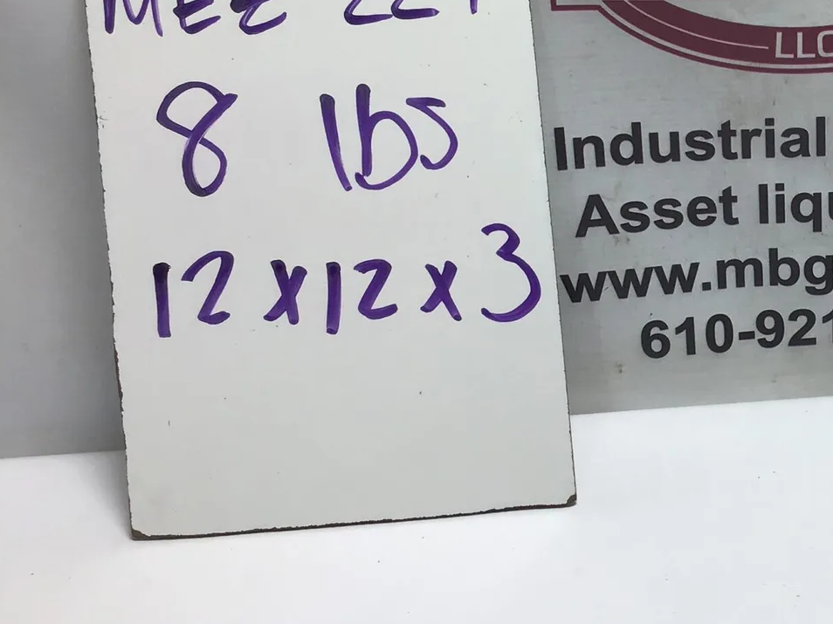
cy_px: 241
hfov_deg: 27.8
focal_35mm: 65
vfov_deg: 22.5
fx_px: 1564
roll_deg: +0.7
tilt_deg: -25.3
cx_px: 864
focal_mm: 3.3
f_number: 2.4
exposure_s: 1/165
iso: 25
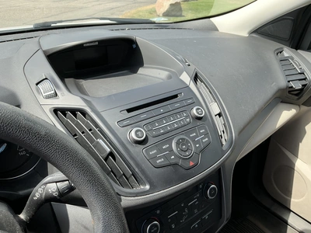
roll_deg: -0.1
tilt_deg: -26.9
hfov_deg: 63.4
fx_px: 252
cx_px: 156
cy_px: 116
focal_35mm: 28
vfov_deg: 49.7
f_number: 1.8
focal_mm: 3
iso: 25
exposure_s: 1/331
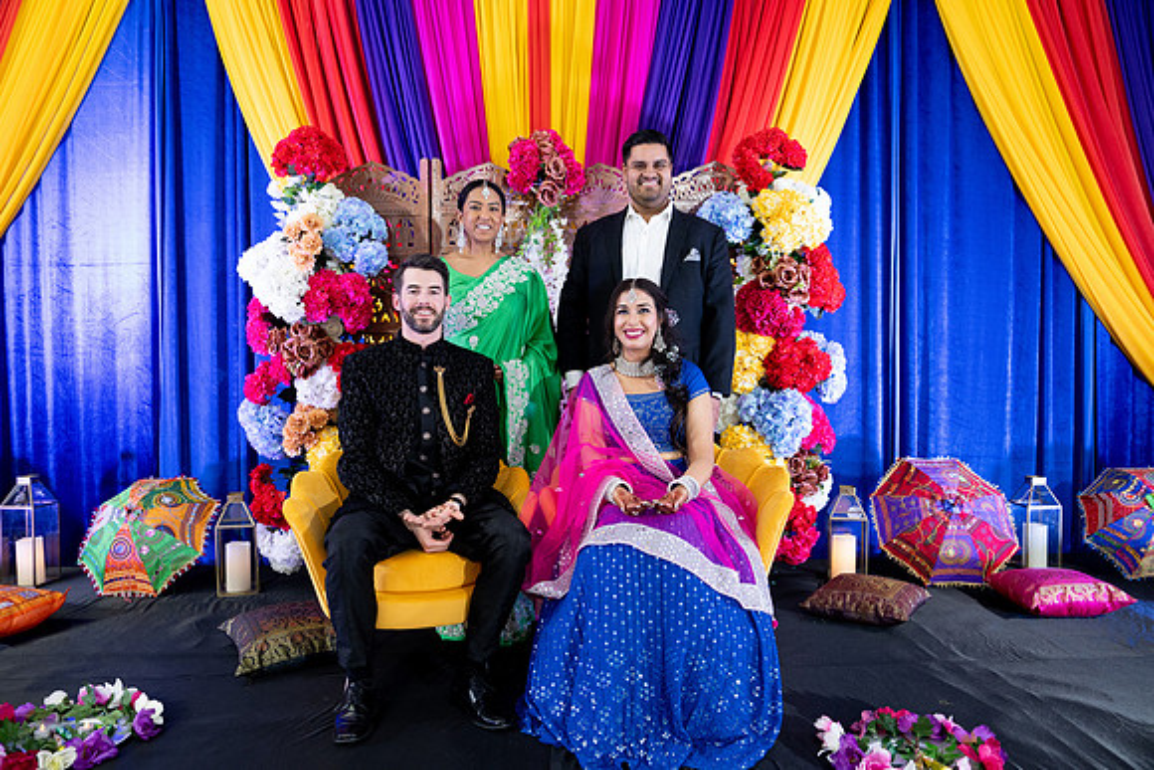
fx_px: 834
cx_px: 577
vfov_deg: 49.6
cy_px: 385
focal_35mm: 26
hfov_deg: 69.4
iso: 1250
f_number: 2.8
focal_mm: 26
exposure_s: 1/125
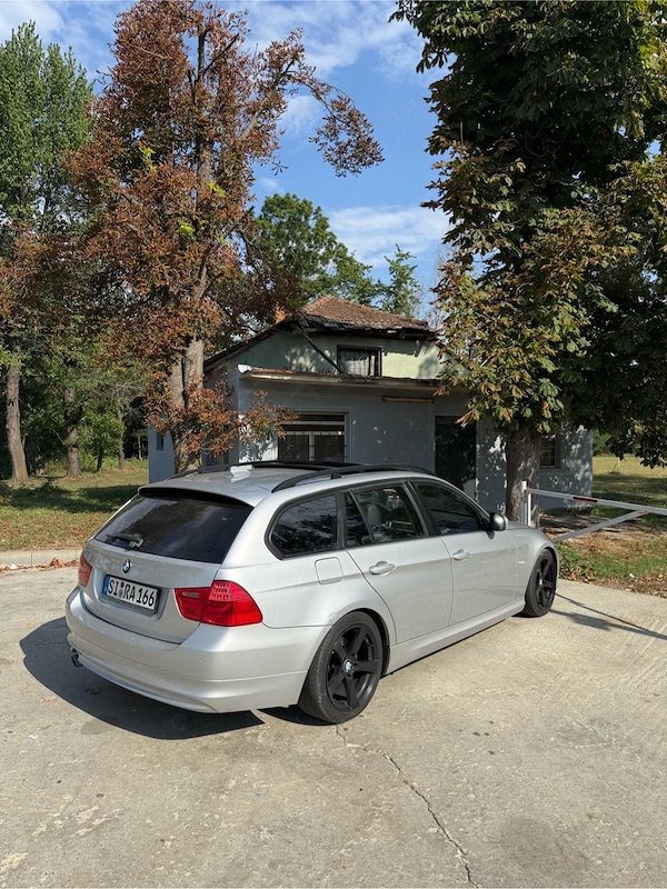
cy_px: 444
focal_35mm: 24
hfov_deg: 56.8
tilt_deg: -0.5
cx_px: 334
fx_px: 617
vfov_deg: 71.6
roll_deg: +0.0
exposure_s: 1/4975
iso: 100
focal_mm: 6.76
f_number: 1.78
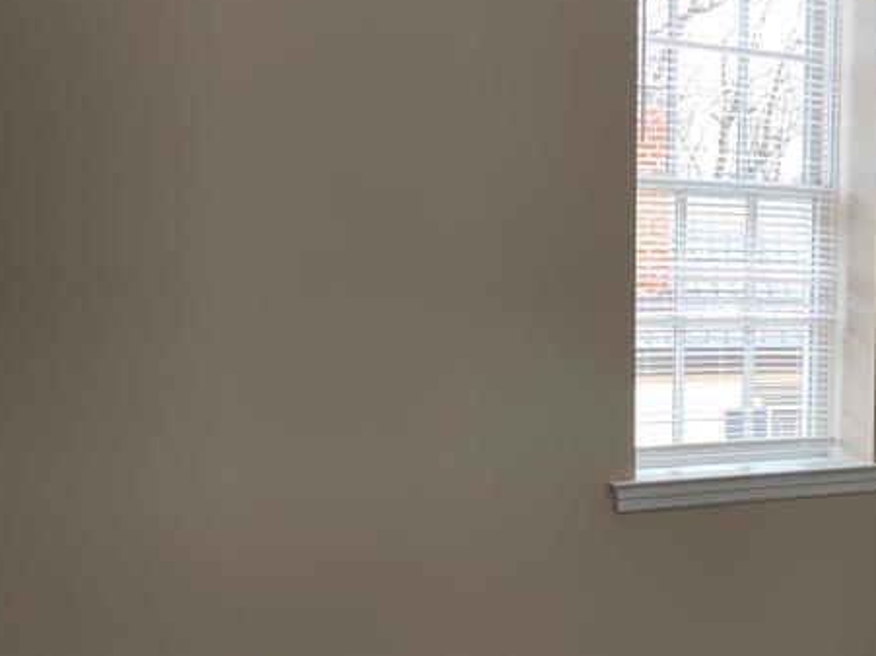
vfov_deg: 24.7
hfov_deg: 32.4
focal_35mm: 59
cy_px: 406
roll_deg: -0.4
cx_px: 594
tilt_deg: -4.3
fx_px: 1493
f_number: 1.8
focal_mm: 4.25
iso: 100
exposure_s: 1/108
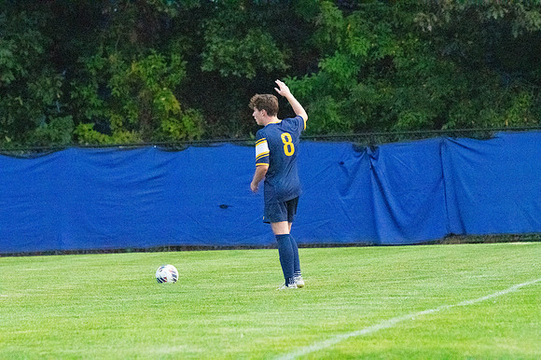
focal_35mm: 300
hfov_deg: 6.9
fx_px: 4506
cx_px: 270
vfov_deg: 4.6
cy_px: 180
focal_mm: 200
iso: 5000
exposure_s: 1/1600
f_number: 5.6
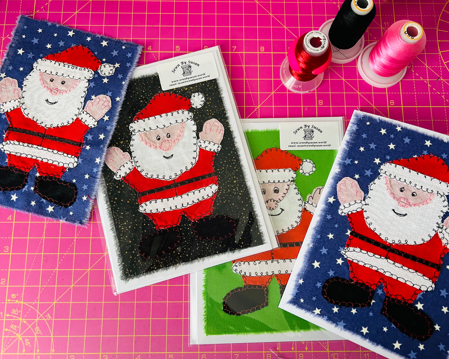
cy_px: 176
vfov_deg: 51.5
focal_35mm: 28
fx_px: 372
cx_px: 227
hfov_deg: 62.2
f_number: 1.5
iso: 250
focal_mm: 5.7
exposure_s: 1/60
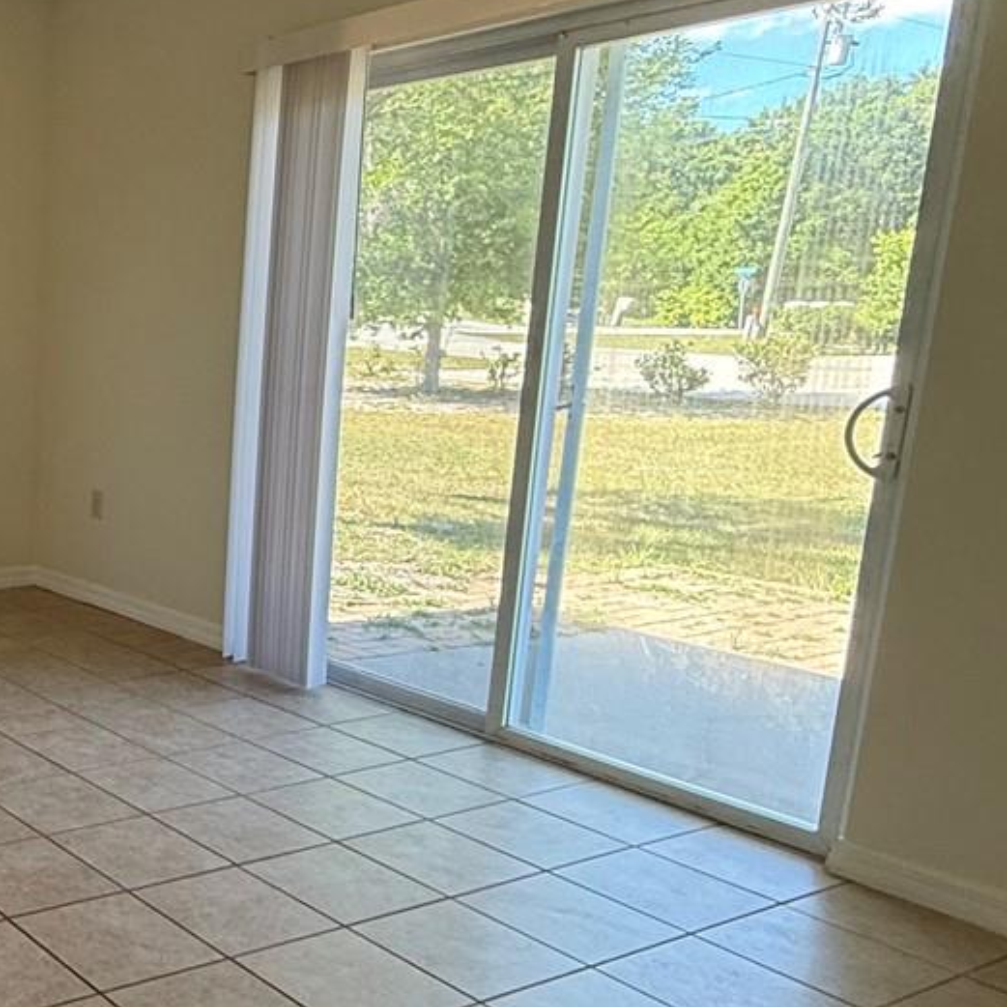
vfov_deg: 43.8
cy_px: 545
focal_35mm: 38
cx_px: -195
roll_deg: +0.1
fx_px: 1251
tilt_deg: -10.9
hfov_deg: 35.0
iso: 160
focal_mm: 2.22
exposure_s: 1/120
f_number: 2.2
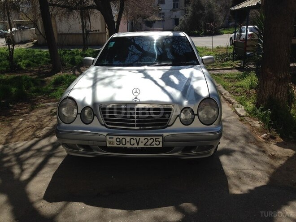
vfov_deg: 42.9
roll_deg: +1.4
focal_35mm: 33
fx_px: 282
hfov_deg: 55.4
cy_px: 111
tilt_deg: -17.9
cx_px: 148
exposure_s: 1/1595
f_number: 2.4
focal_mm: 4.12
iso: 50
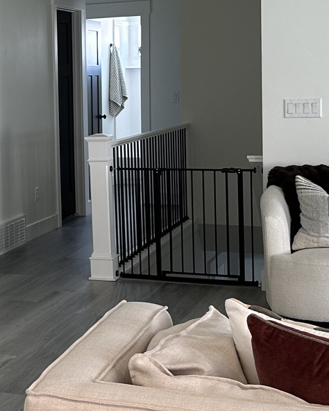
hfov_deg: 17.9
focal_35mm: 81
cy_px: 135
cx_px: -81
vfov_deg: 23.4
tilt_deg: -2.8
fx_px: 985
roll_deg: +1.6
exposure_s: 1/60
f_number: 1.78
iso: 125
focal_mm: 6.86
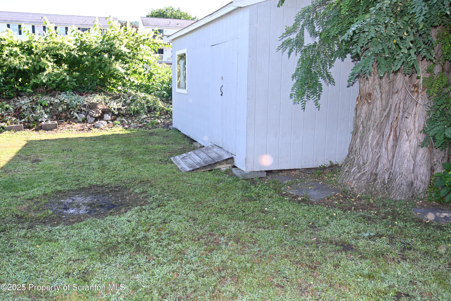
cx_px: 226
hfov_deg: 58.0
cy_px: 150
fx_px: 407
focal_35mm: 32
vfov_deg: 40.5
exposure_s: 1/125
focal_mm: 32.5
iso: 180
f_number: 5.6
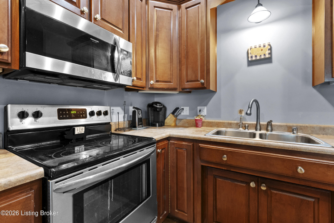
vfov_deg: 73.8
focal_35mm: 16
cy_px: 112
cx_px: 167
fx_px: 148
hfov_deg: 96.7
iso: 2000
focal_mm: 16
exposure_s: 1/1.25
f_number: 11
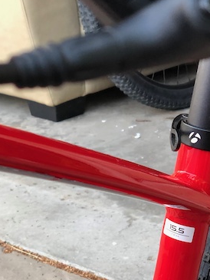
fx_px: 922
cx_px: 153
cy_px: 243
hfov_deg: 13.0
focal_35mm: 114
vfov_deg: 17.1
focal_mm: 6
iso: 50
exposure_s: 1/60
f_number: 2.4
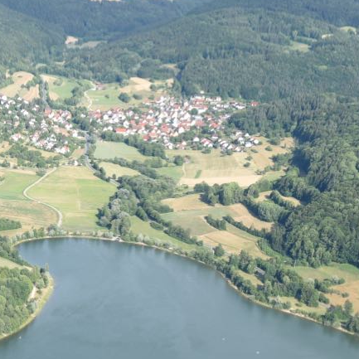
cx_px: -6
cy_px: 353
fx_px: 1314
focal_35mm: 112
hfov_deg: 15.3
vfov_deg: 15.3
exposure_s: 1/400
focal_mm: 38
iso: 100
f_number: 5
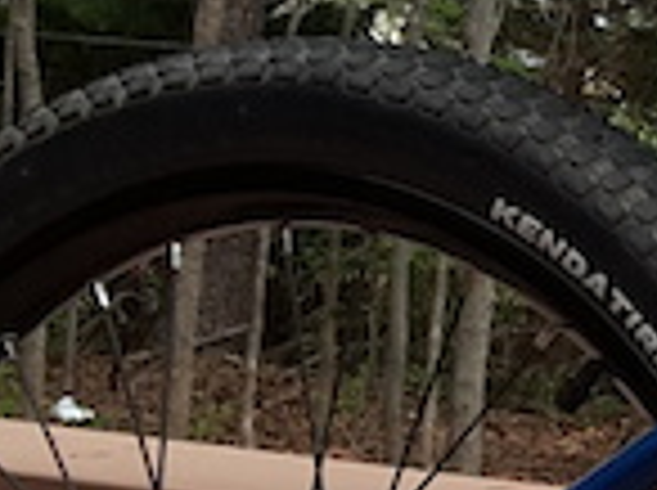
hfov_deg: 10.6
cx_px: 1346
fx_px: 3221
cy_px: 373
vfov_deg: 8.7
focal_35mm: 170
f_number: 1.9
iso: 40
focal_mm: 2.9
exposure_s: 1/586
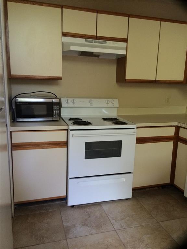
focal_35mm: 30
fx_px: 216
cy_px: 124
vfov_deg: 60.0
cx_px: 94
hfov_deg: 46.8
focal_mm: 4.12
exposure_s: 1/30
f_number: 2.2
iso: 200
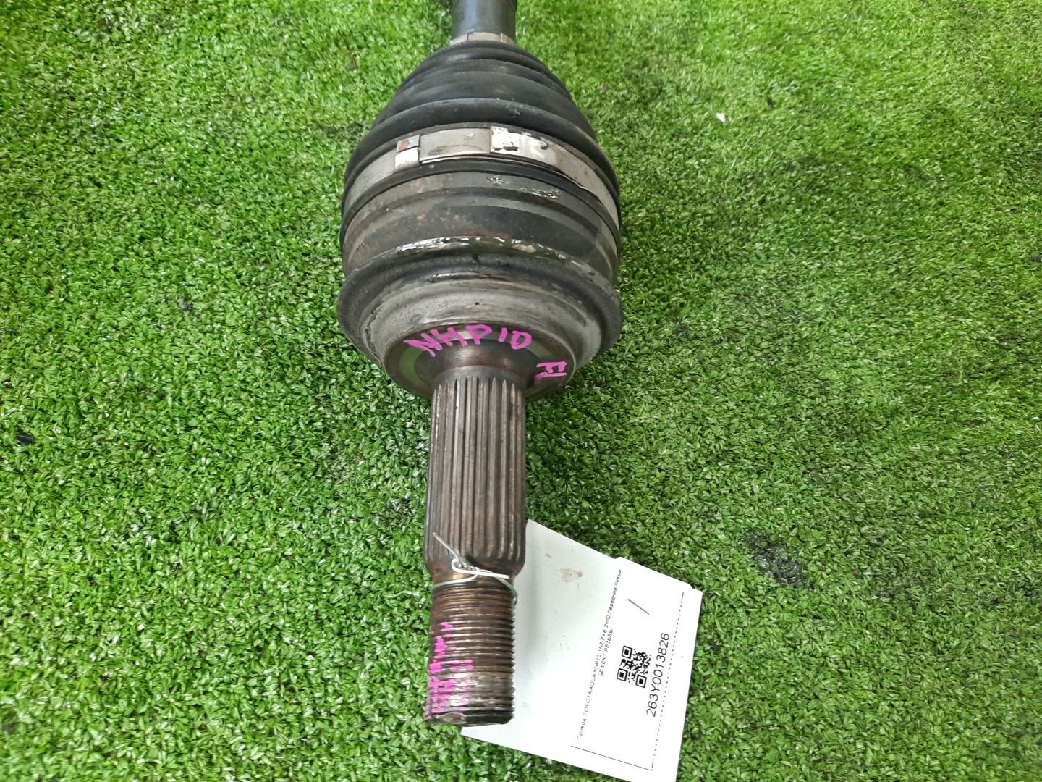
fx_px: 753
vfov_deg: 54.9
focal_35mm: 25
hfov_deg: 69.4
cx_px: 521
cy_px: 391
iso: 332
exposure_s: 1/33
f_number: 2
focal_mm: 4.6
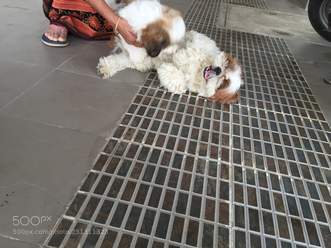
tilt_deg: -35.2
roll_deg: -7.0
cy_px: 124
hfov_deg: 61.7
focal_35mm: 29
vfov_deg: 48.2
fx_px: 277
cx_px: 166
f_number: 2.2
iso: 32
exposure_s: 1/33
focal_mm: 4.15
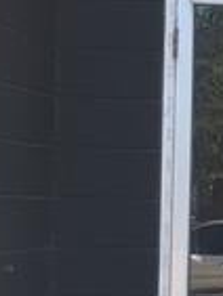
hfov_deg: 8.4
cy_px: 164
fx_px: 1355
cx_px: 583
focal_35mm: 158
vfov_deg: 12.5
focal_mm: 4.15
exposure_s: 1/150
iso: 25
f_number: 2.2
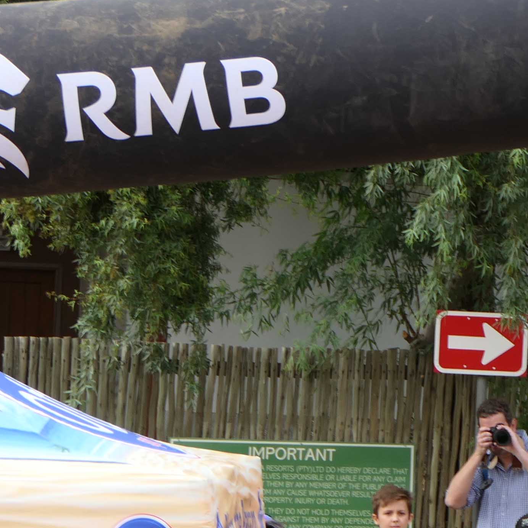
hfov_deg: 3.2
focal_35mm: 538
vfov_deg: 3.3
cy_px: 620
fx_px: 9284
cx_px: 715
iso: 125
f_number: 4.3
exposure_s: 1/320
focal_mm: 59.1
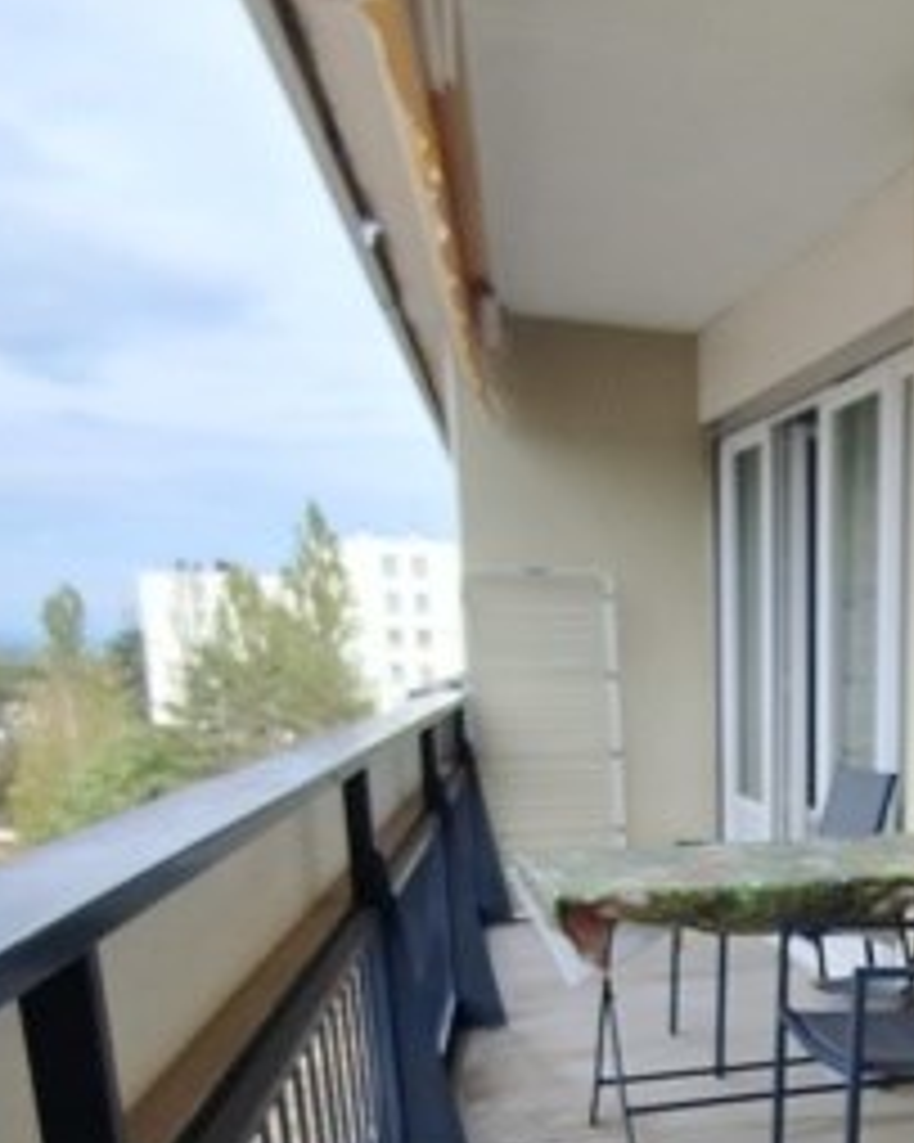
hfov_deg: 34.0
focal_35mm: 40
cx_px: 914
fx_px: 1353
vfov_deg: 42.4
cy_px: 1008
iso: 40
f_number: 2.2
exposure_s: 1/972
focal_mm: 1.74
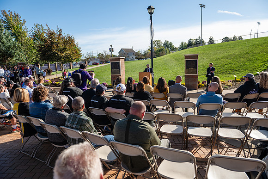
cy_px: 90
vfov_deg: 53.2
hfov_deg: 73.7
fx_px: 179
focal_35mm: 24
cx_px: 134
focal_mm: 24
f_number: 3.5
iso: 80
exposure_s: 1/640
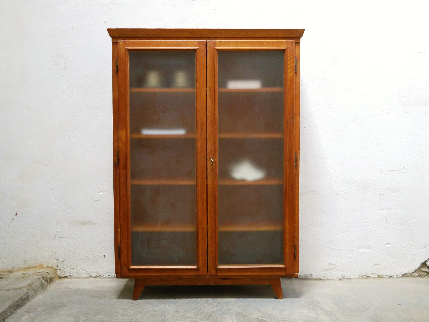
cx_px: 214
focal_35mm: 40
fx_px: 496
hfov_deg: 46.8
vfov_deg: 36.0
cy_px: 161
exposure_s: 1/60
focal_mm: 20
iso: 2000
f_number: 1.7
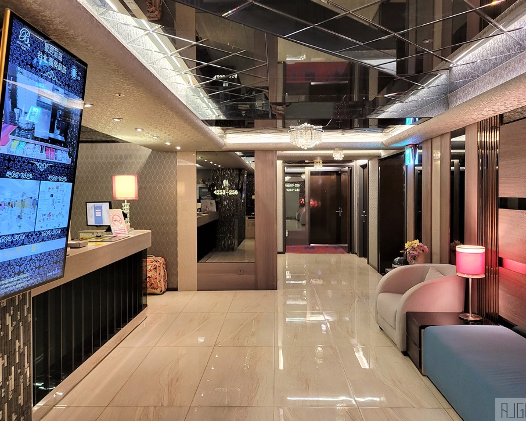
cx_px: 263
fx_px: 436
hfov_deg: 62.2
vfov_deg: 51.5
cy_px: 204
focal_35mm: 28
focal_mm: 5.4
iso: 500
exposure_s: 1/40
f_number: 1.8
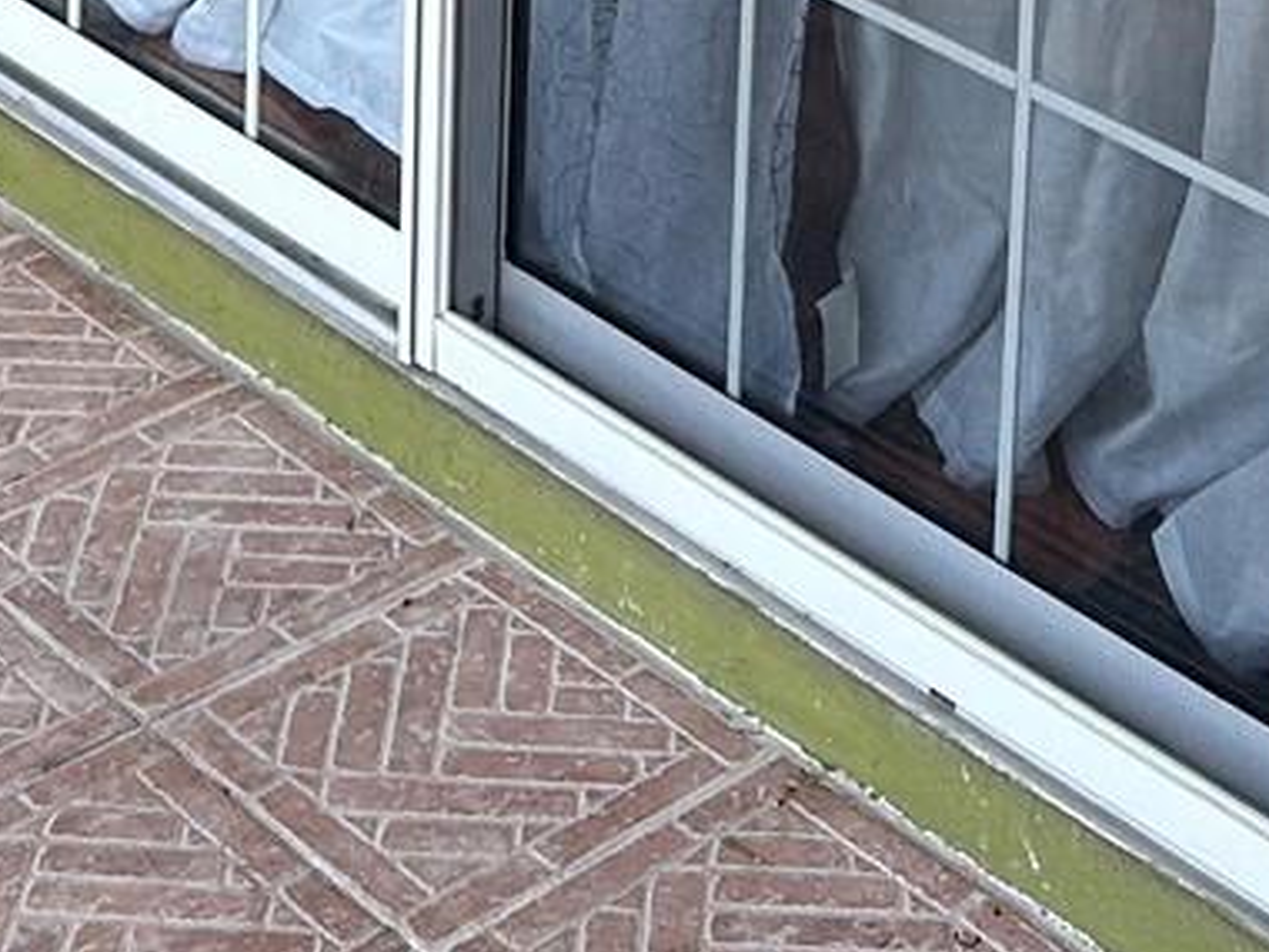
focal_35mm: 101
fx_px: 3703
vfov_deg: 12.7
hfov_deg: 19.4
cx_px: 671
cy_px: -972
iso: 64
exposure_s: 1/195
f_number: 1.78
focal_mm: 6.86
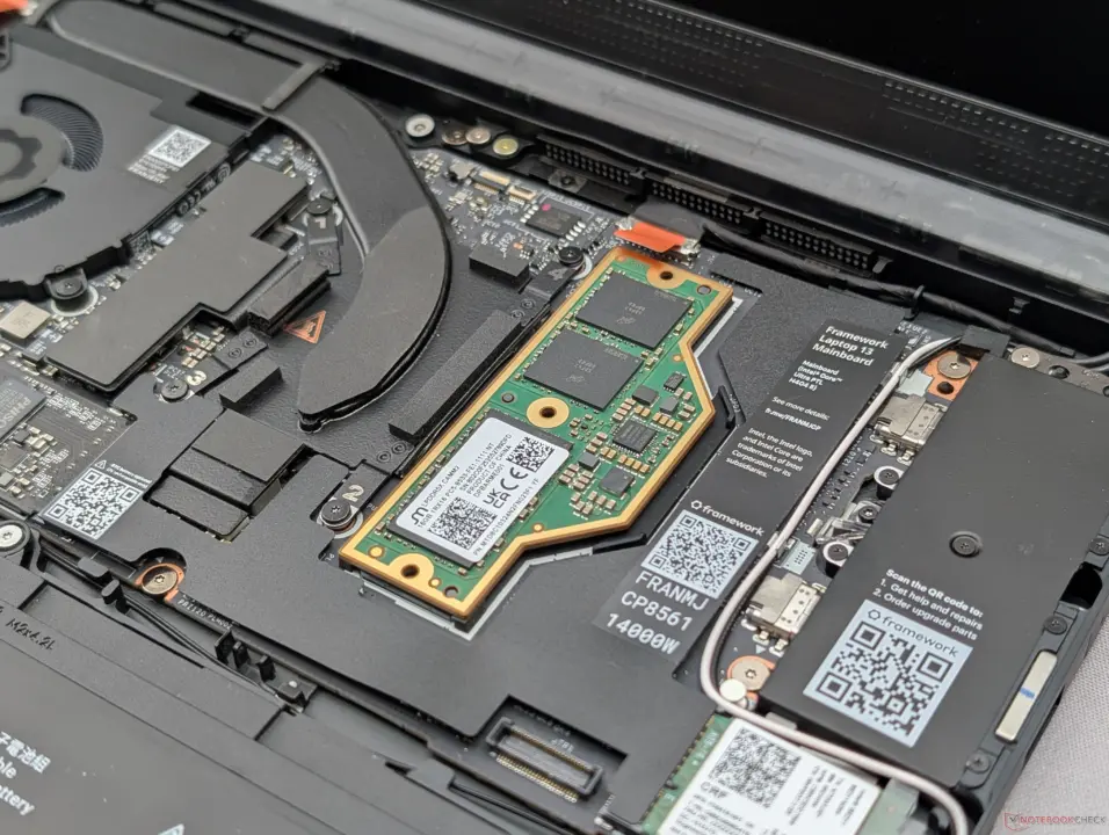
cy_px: 418
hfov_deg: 38.9
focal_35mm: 49
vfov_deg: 29.8
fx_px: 1572
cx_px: 554
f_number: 1.68
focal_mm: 6.9
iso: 20
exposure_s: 1/346
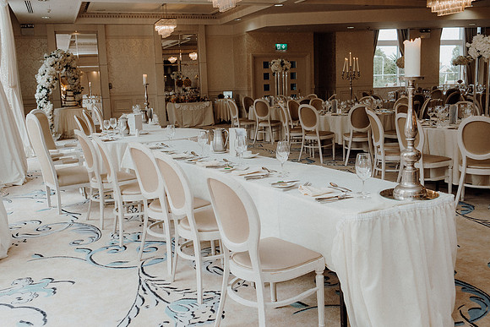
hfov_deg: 53.1
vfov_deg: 36.9
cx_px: 245
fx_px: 490
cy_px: 164
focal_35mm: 36
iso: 250
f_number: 3.5
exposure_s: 1/160
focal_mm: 24
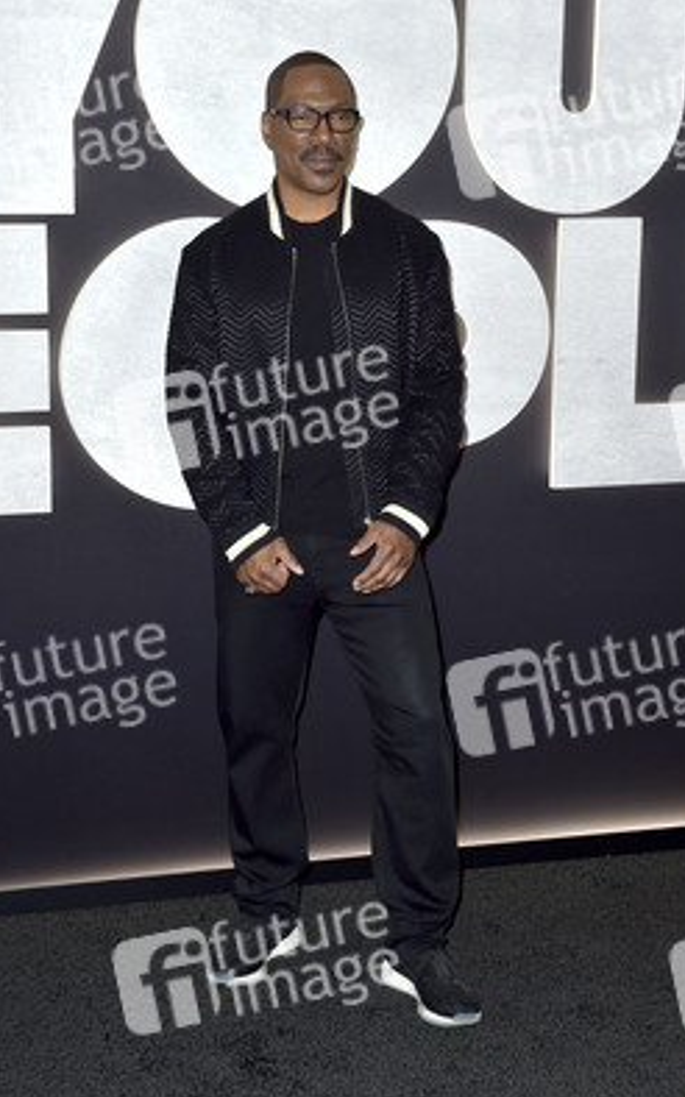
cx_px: 338
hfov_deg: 22.7
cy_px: 551
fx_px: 1704
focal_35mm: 57
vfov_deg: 35.7
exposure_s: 1/250
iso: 640
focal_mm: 55
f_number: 6.3
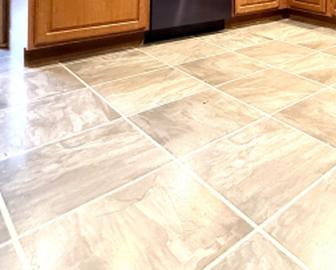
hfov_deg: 44.4
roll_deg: -3.8
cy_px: -51
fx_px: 358
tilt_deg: +0.2
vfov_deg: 33.8
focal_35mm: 36
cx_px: 319
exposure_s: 1/60
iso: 500
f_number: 2.2
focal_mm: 2.22
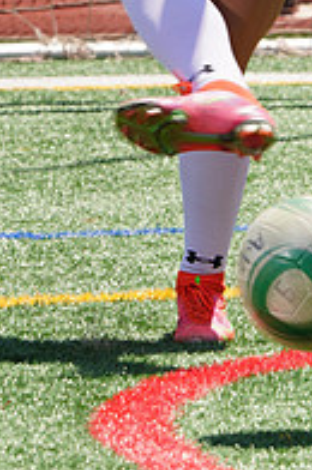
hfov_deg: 1.9
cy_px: -94
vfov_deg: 2.8
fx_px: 9536
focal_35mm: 731
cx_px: 137
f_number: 13
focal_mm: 247
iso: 200
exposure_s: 1/250
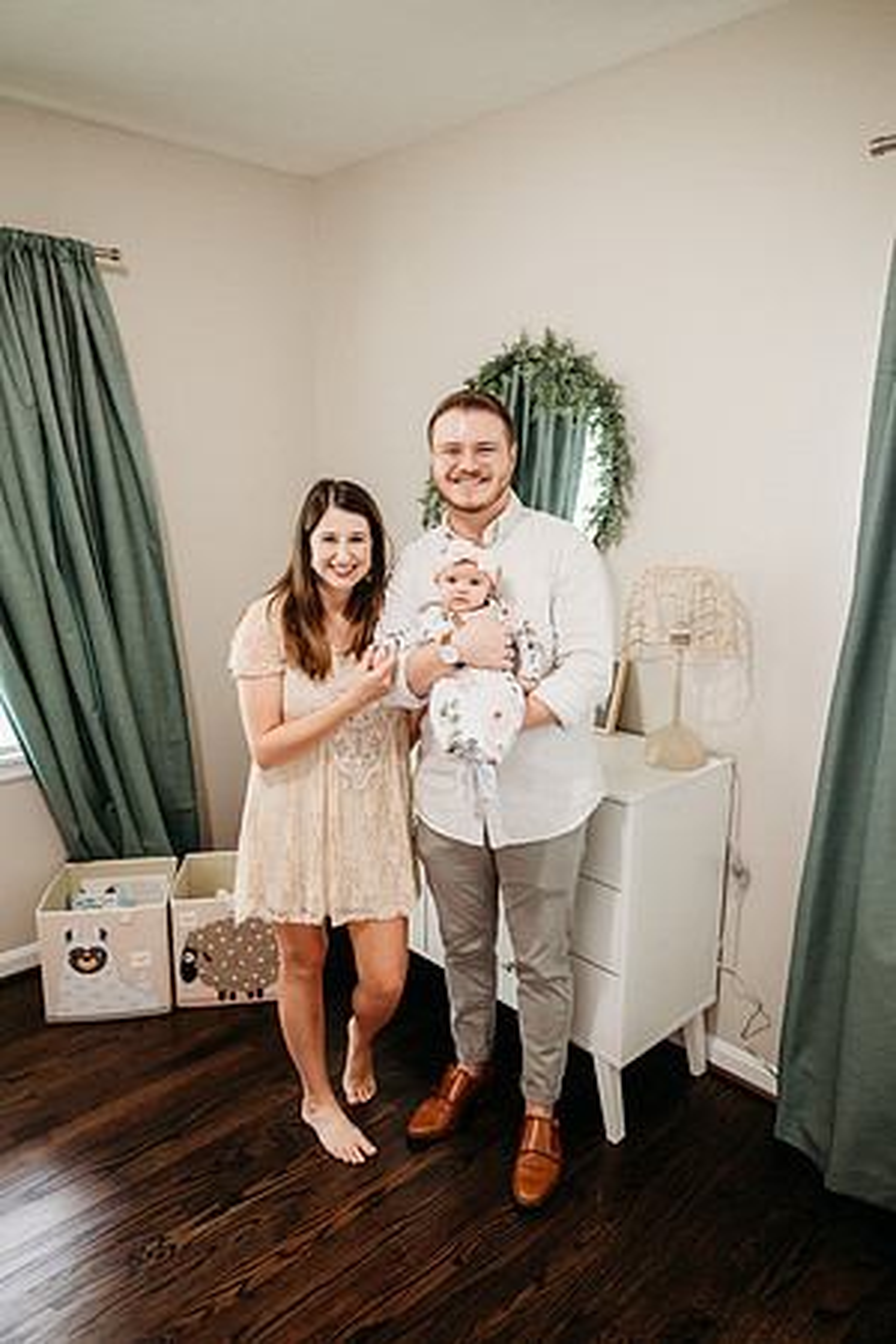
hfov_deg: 53.1
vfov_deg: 73.7
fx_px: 896
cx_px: 448
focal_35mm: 24
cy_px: 672
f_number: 2.5
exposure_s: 1/200
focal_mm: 24
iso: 1600
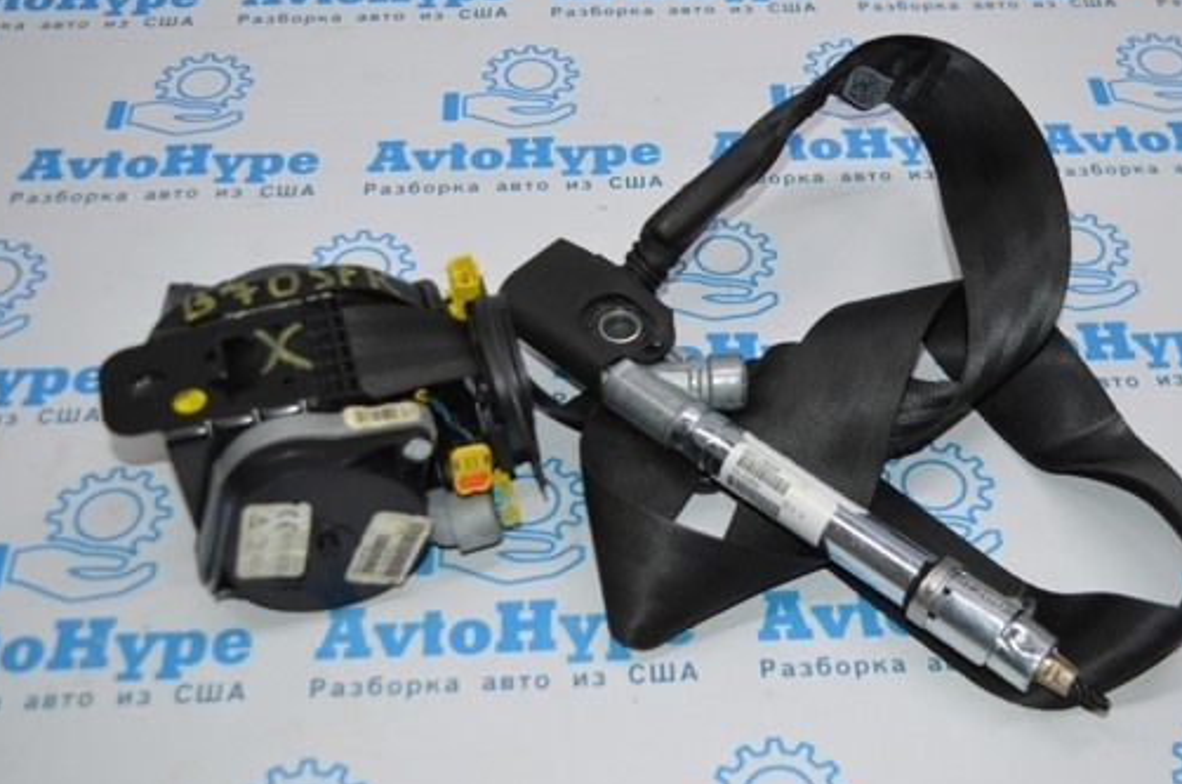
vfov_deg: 26.1
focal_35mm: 52
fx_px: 1693
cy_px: 357
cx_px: 683
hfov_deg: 38.4
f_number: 4
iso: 280
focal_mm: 27
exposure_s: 1/125
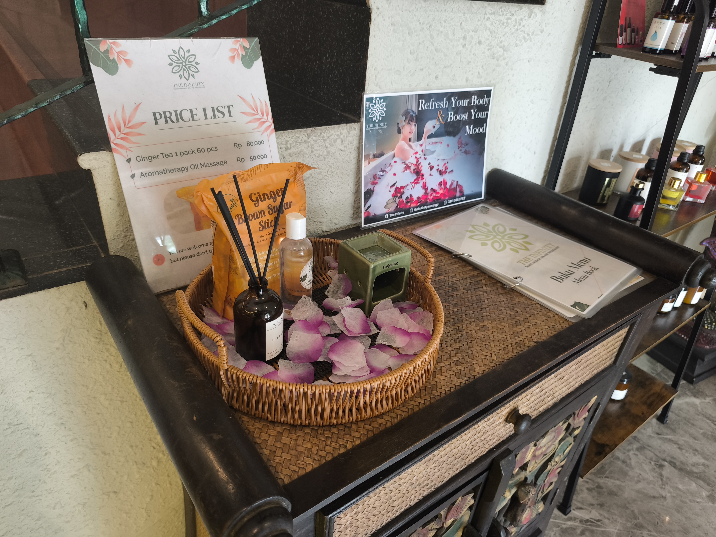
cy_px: 268
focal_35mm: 23
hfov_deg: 73.9
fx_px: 476
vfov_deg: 58.9
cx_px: 358
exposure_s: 1/50
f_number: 1.6
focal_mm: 6.57
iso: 800
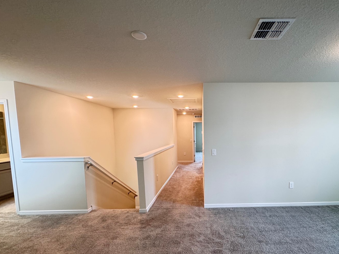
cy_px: 147
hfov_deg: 89.8
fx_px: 166
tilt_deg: -5.8
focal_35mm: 17
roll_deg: +0.1
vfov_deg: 74.2
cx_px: 204
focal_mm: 2.22
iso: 250
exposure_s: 1/60
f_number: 2.2
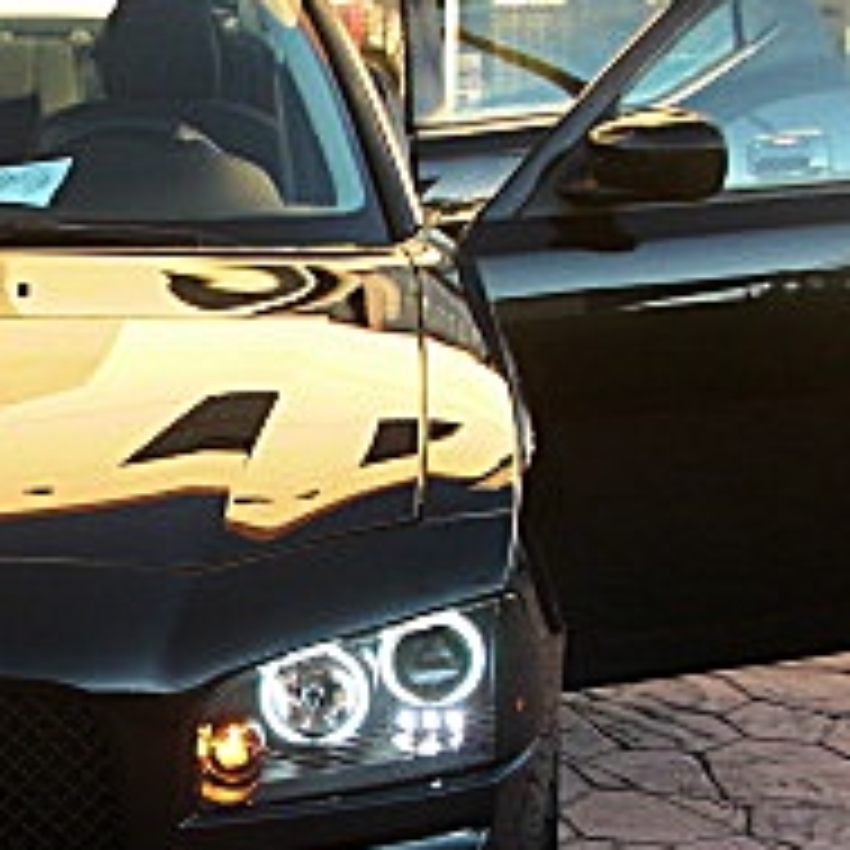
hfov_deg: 15.6
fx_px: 3000
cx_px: -121
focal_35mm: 108
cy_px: 675
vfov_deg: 16.0
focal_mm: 6.3
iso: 50
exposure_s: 1/80
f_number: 2.8
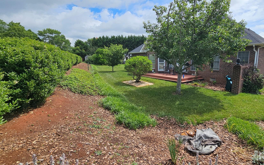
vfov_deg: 68.0
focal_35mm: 17
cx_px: 158
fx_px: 122
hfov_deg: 93.2
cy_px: 77
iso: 50
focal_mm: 2.2
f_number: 2.2
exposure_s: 1/3255
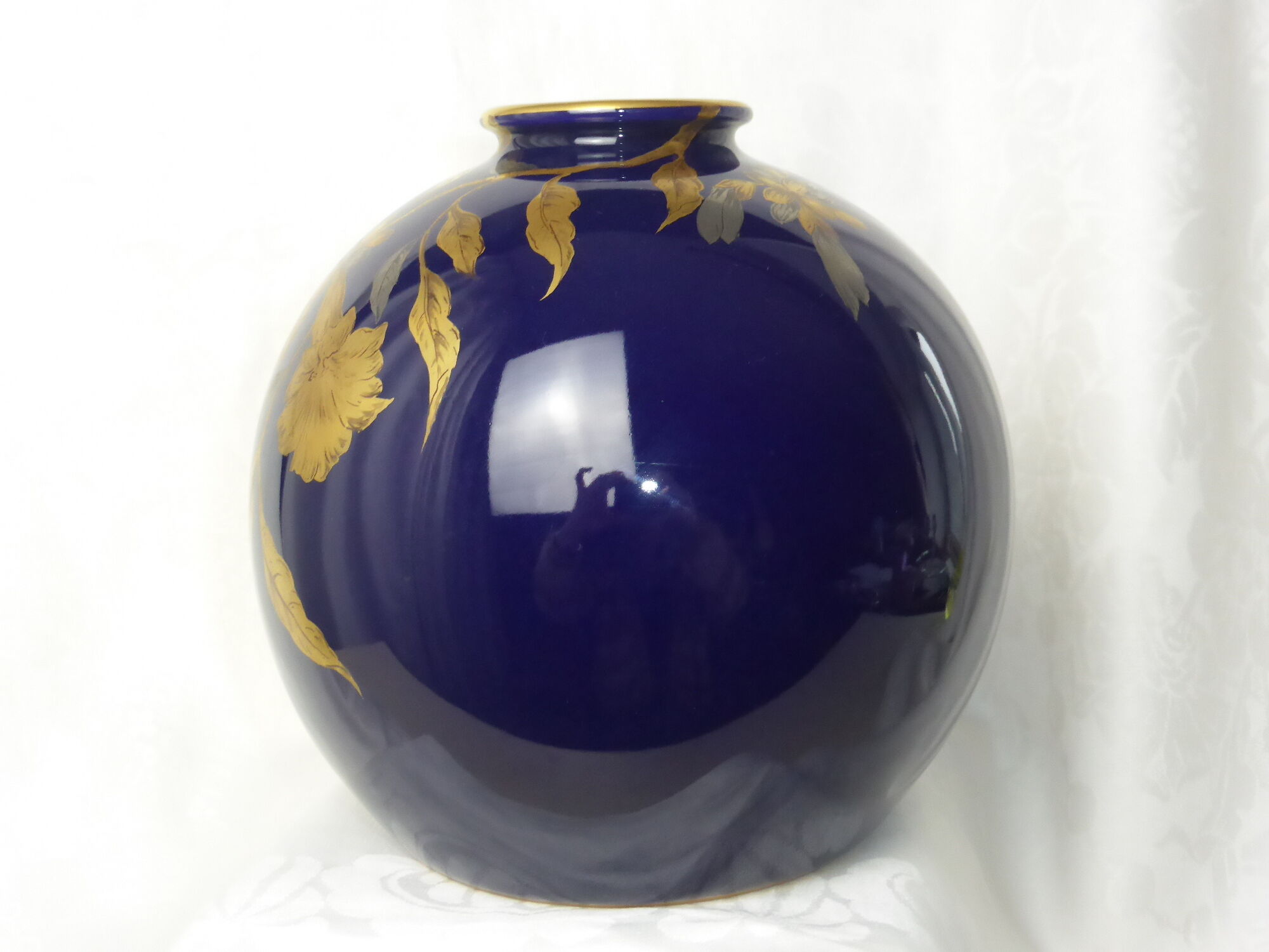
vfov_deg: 30.9
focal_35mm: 47
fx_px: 1723
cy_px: 476
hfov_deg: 40.4
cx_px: 634
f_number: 4.2
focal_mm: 8.5
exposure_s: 1/60
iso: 500
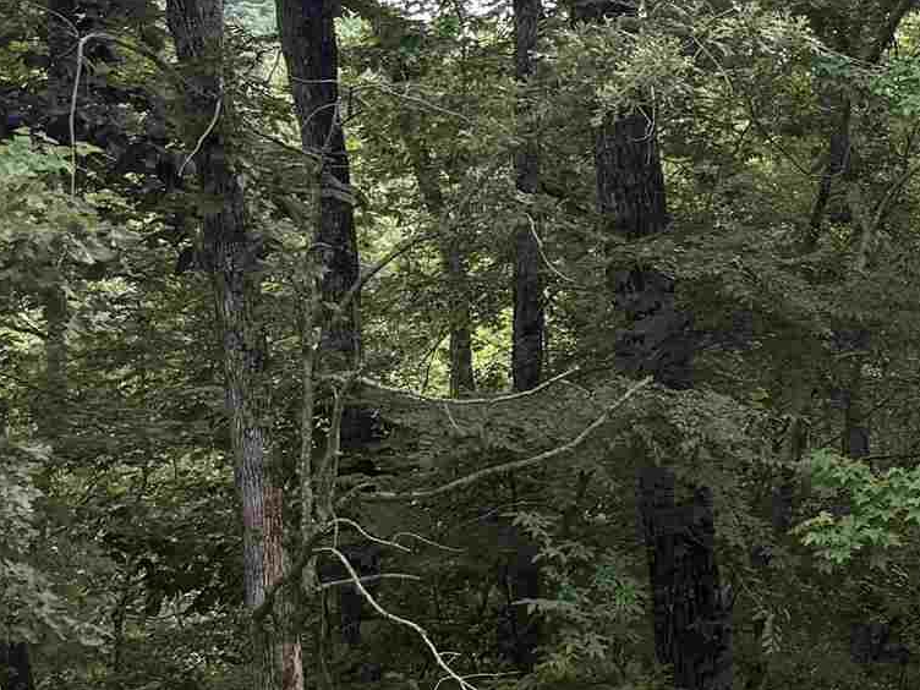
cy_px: 506
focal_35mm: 98
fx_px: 2605
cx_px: 1653
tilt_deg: +1.9
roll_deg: +0.0
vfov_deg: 15.0
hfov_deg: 16.7
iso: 80
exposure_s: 1/757
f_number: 1.78
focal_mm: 6.76
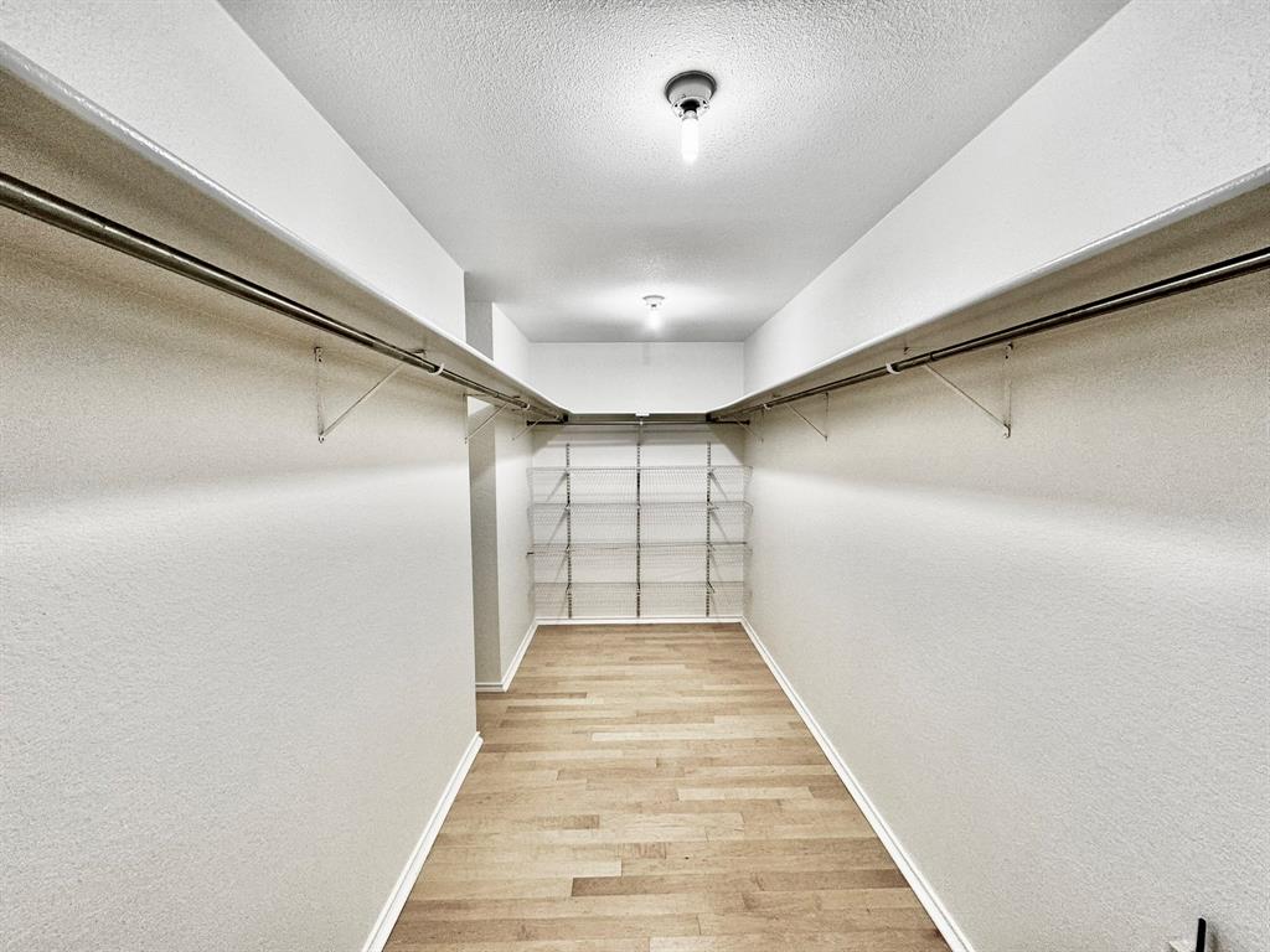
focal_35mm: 14
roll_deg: +0.4
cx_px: 635
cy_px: 476
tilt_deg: -3.9
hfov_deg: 102.1
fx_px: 514
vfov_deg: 85.7
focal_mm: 2.22
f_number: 2.2
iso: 125
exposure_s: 1/120
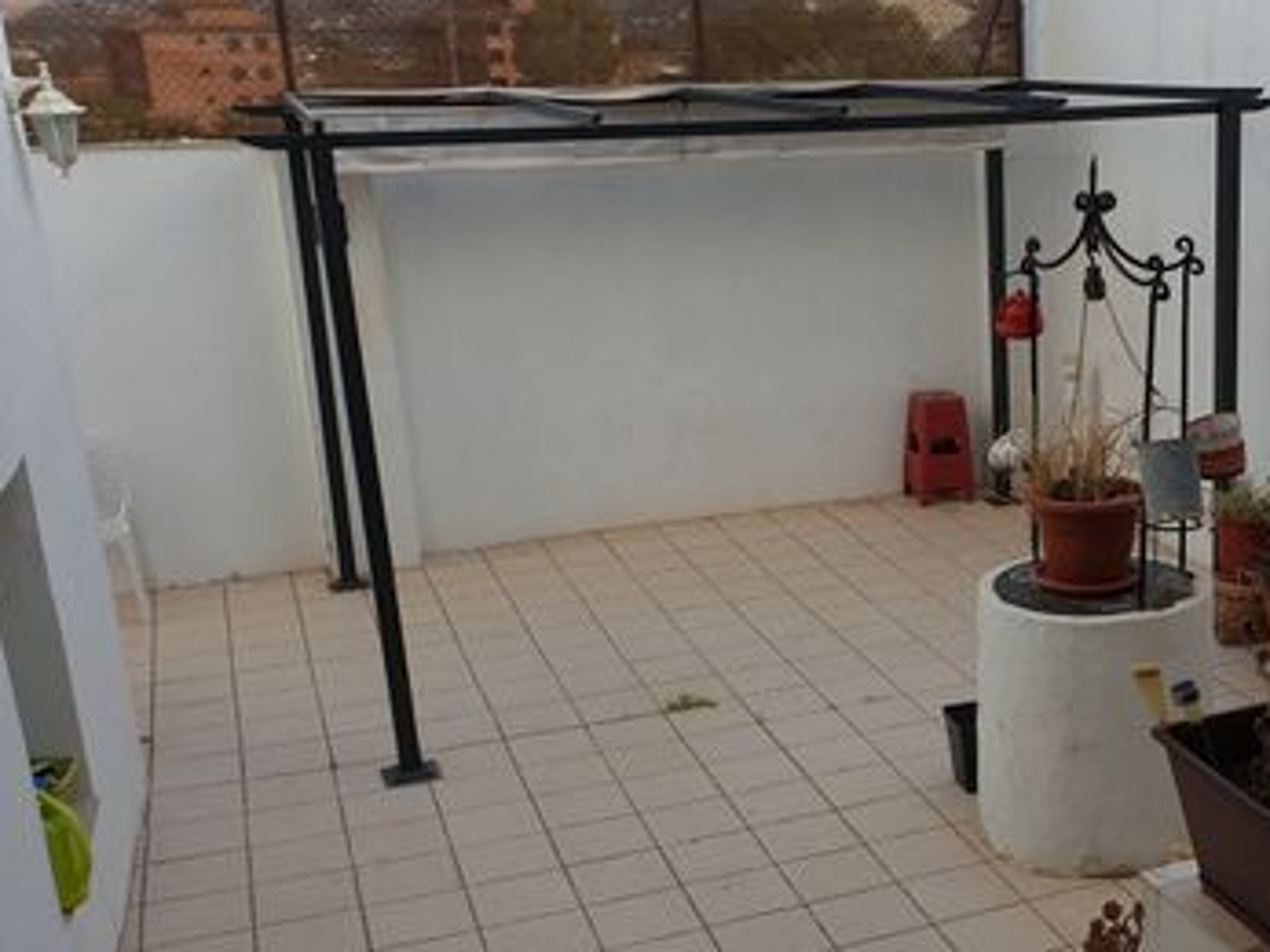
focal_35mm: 45
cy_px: 604
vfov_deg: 32.0
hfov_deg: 40.3
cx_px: 1028
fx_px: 1650
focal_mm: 4.3
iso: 50
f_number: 2.4
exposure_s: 1/602
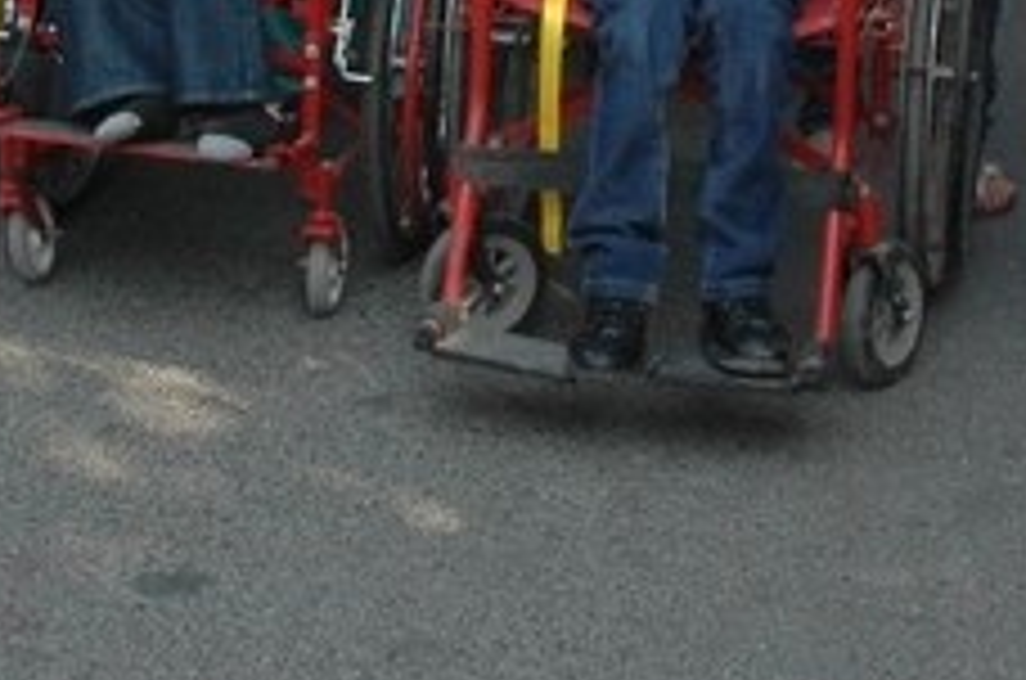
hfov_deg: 17.7
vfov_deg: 11.2
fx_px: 3299
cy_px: -430
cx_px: 432
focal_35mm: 116
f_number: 6.3
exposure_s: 1/160
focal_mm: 22
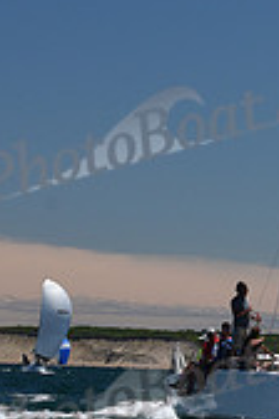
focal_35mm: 241
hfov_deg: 5.6
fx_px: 2801
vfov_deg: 8.5
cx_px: 460
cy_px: -25
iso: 250
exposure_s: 1/800
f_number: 7.1
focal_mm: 70
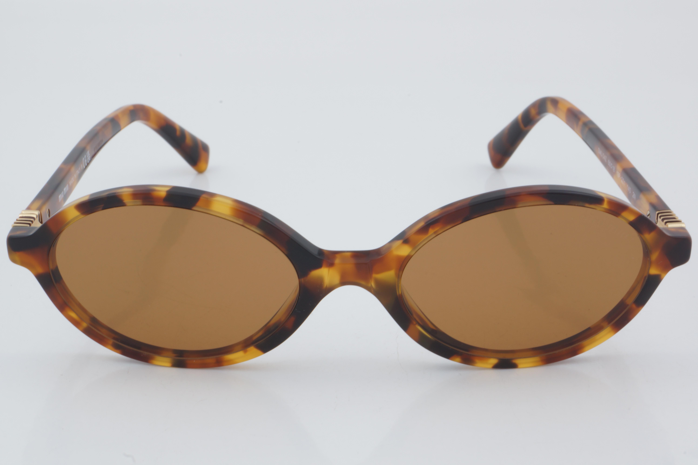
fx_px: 1599
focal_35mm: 82
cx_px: 349
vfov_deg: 16.6
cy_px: 232
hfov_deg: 24.6
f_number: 32
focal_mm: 55
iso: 100
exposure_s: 1/3
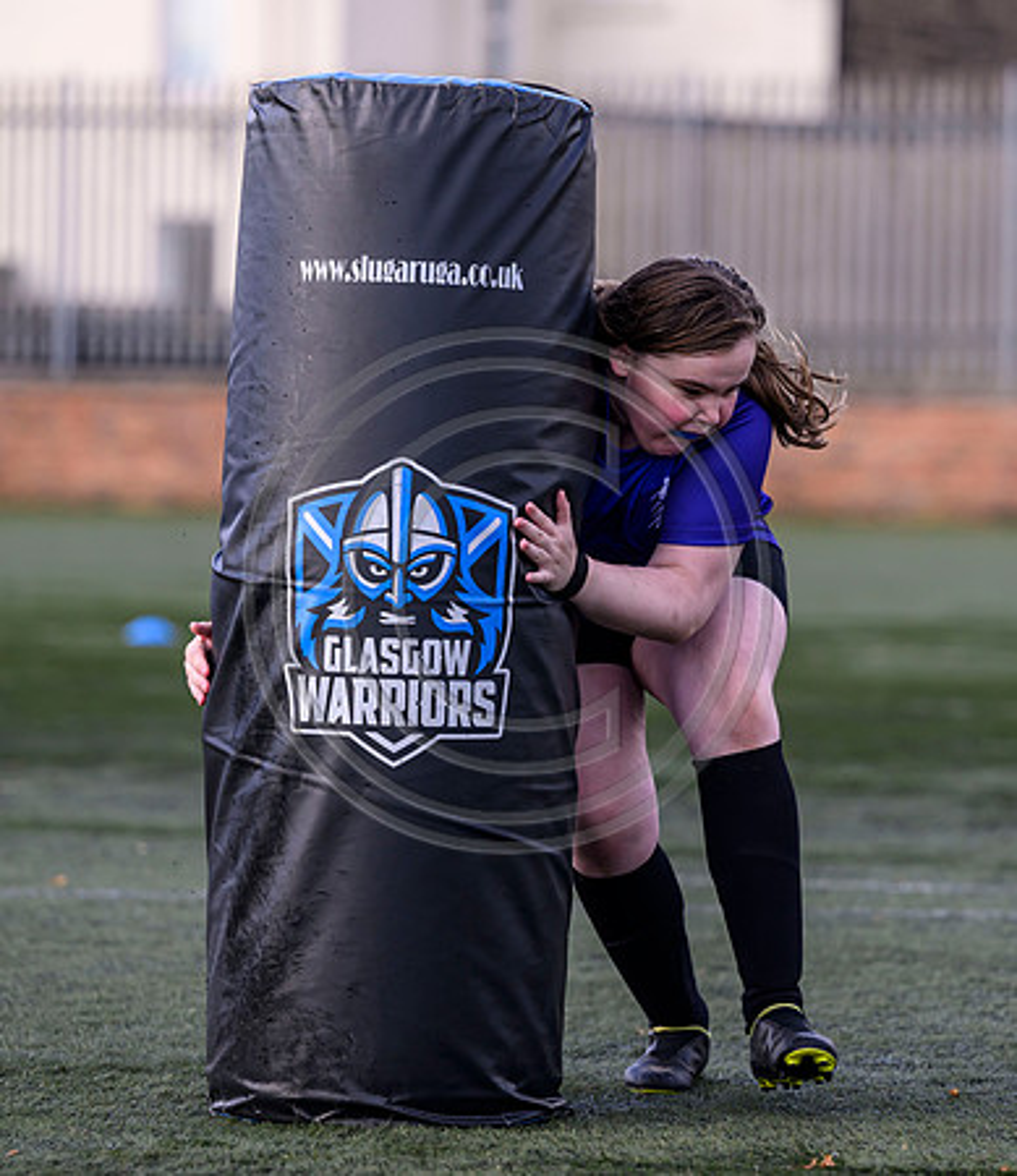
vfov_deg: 8.5
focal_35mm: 222
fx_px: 7963
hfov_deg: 7.3
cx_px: 644
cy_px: 562
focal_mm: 155
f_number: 3.2
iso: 500
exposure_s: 1/1600
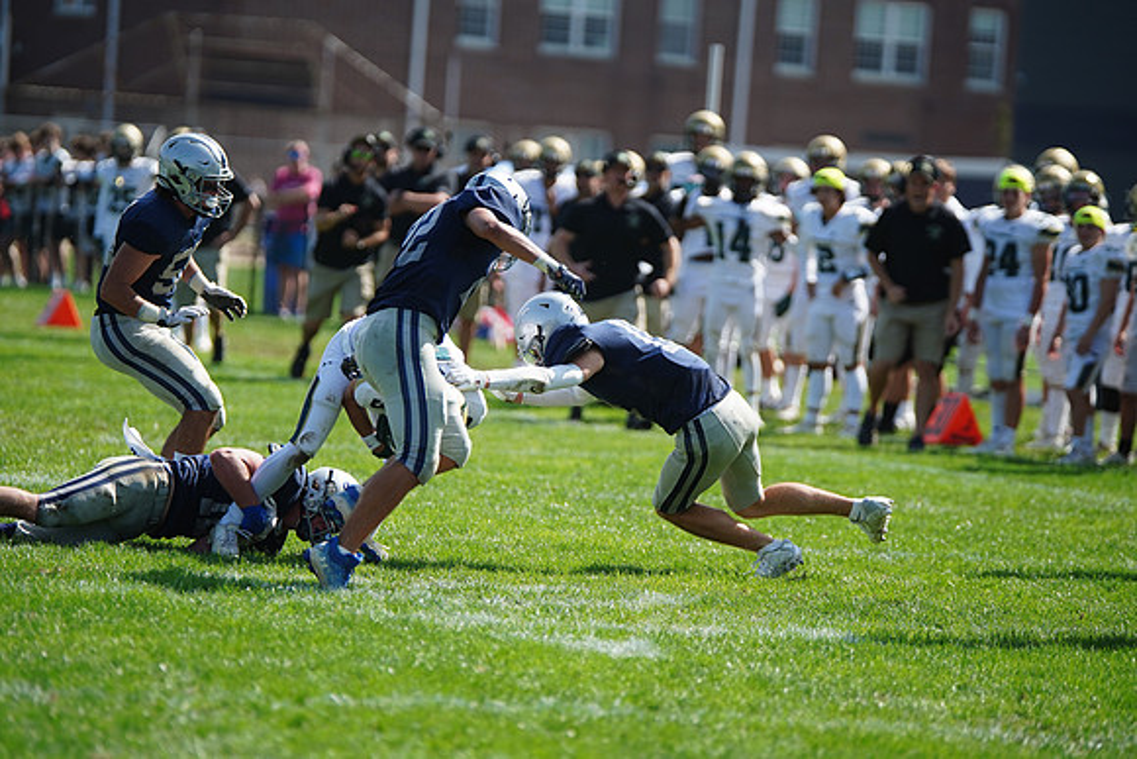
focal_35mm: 234
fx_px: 7392
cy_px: 380
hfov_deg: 8.8
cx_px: 568
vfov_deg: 5.9
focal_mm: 234
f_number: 2.8
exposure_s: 1/3200
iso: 400
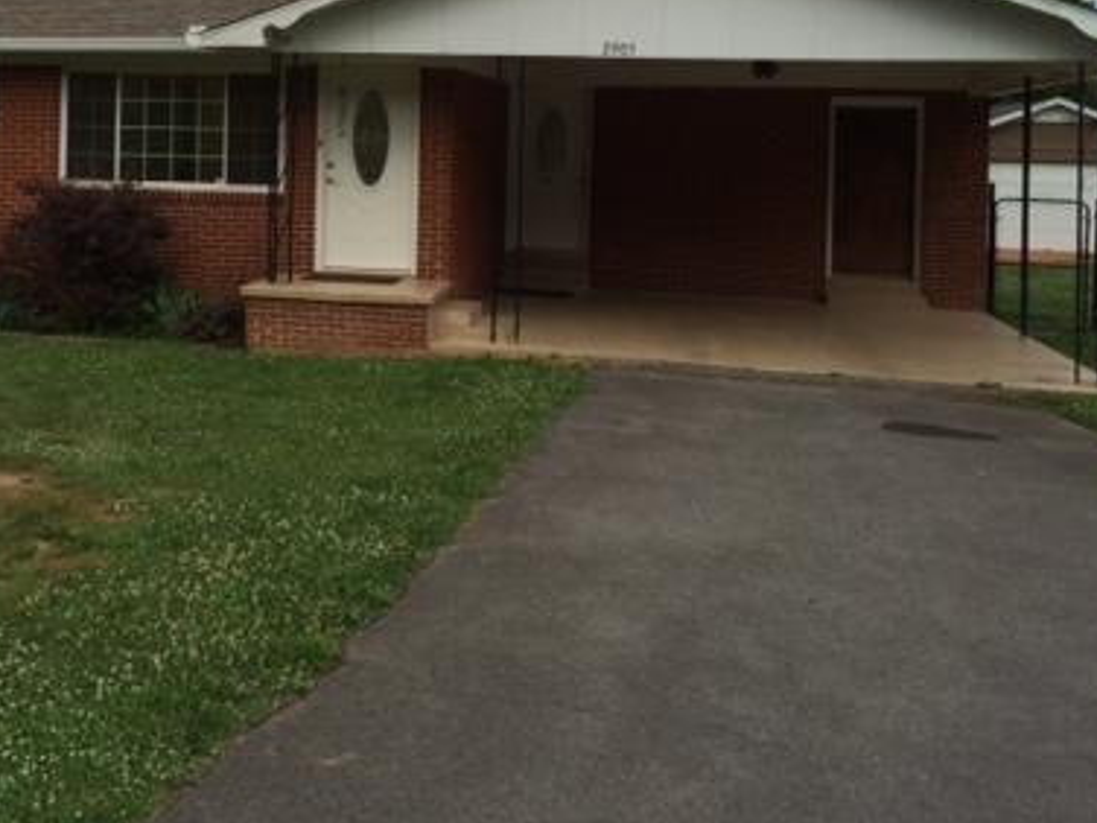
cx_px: 248
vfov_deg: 27.9
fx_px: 1616
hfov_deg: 36.4
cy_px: 149
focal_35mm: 51
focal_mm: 4.12
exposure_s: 1/423
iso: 32
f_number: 2.2
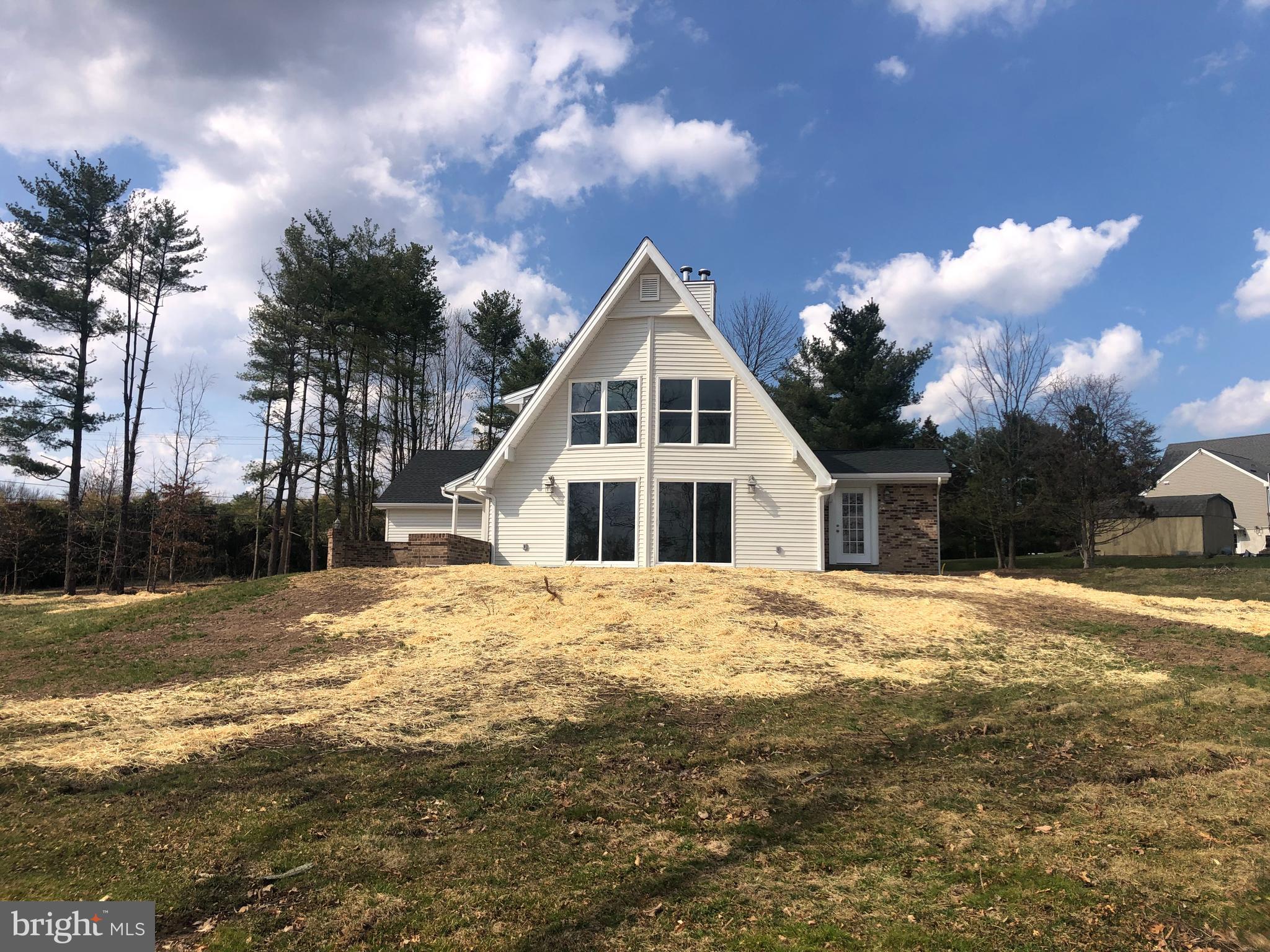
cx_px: 635
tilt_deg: +7.8
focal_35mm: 28
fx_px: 1027
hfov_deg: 63.4
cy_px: 476
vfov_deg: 49.7
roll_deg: -1.1
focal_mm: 3.99
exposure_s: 1/2433
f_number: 1.8
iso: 20
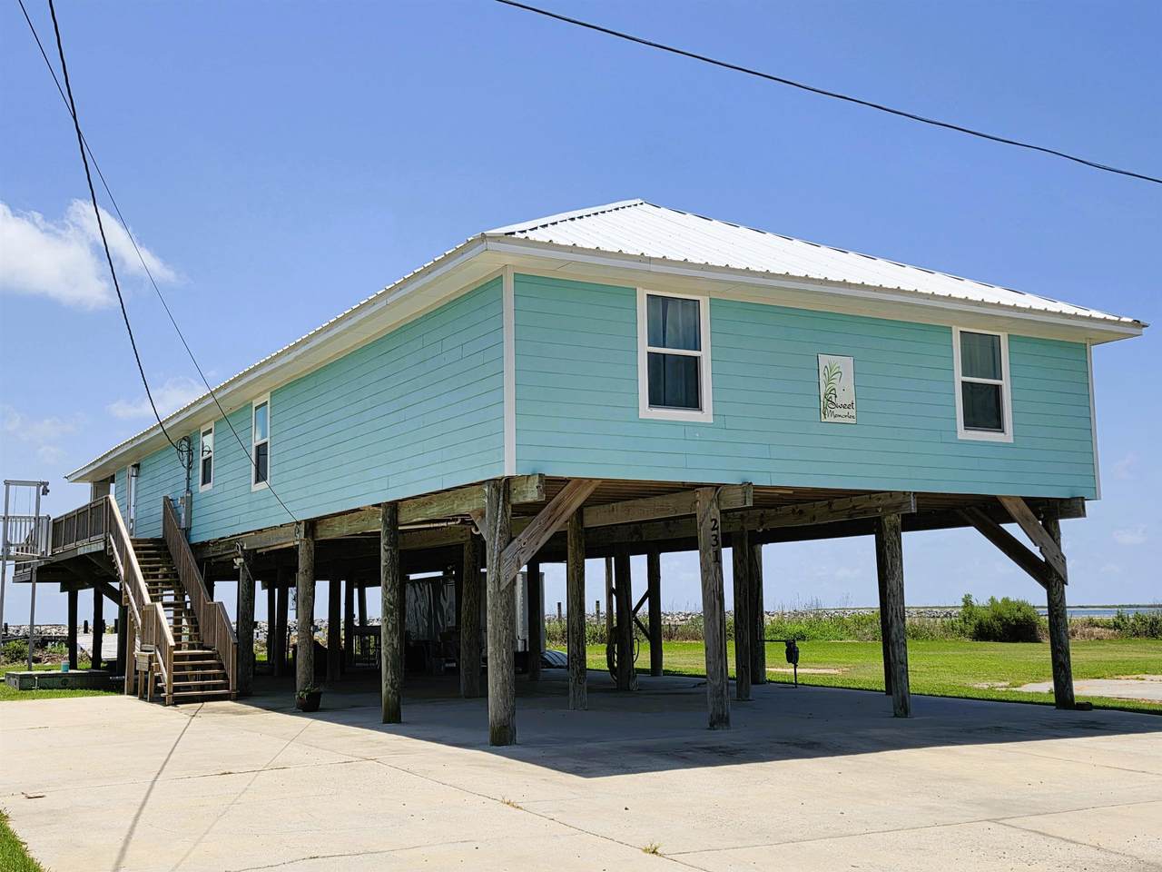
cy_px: 436
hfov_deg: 50.1
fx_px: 1242
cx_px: 581
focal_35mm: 37
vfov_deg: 38.7
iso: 32
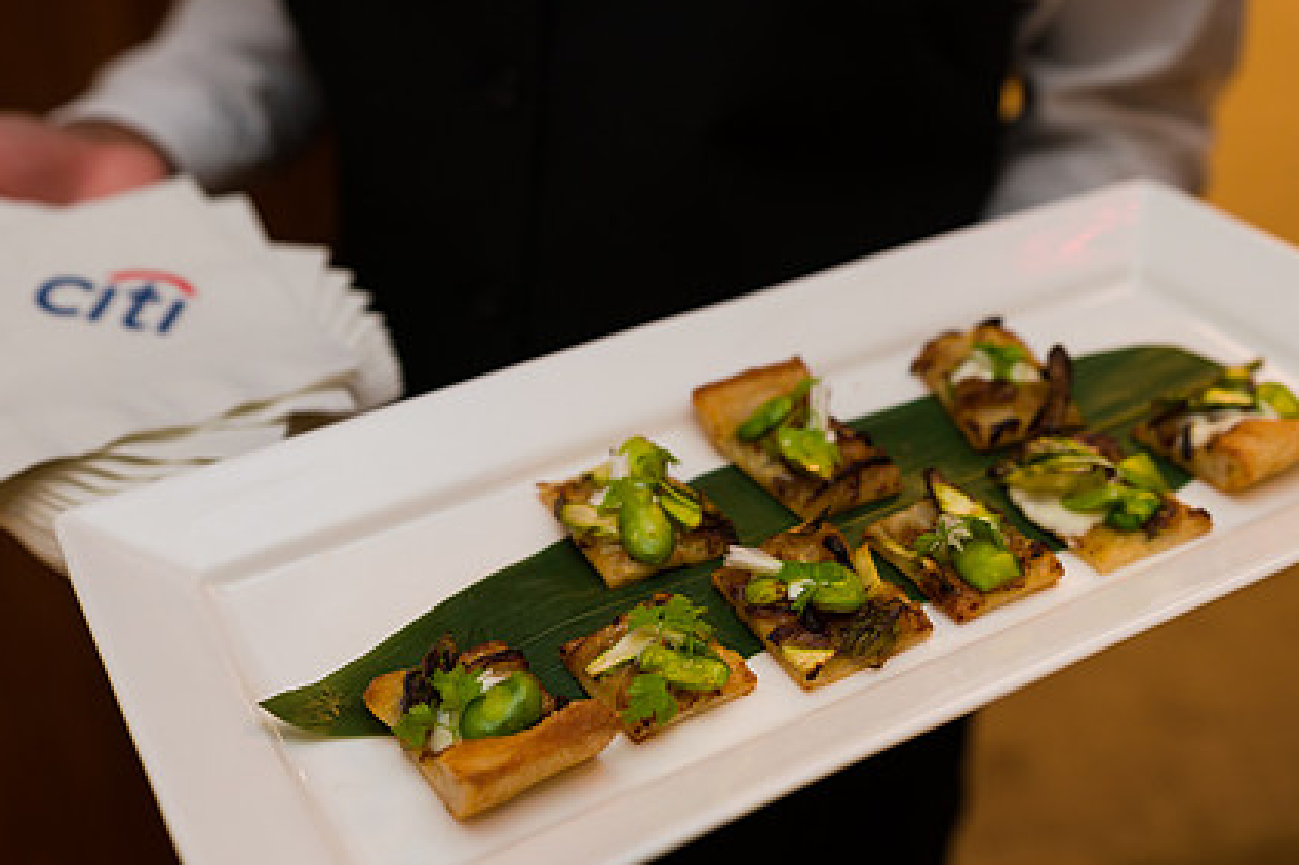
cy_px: 459
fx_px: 1587
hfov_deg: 44.5
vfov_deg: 30.5
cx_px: 616
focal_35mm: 44
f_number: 4
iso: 640
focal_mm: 32
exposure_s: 1/125
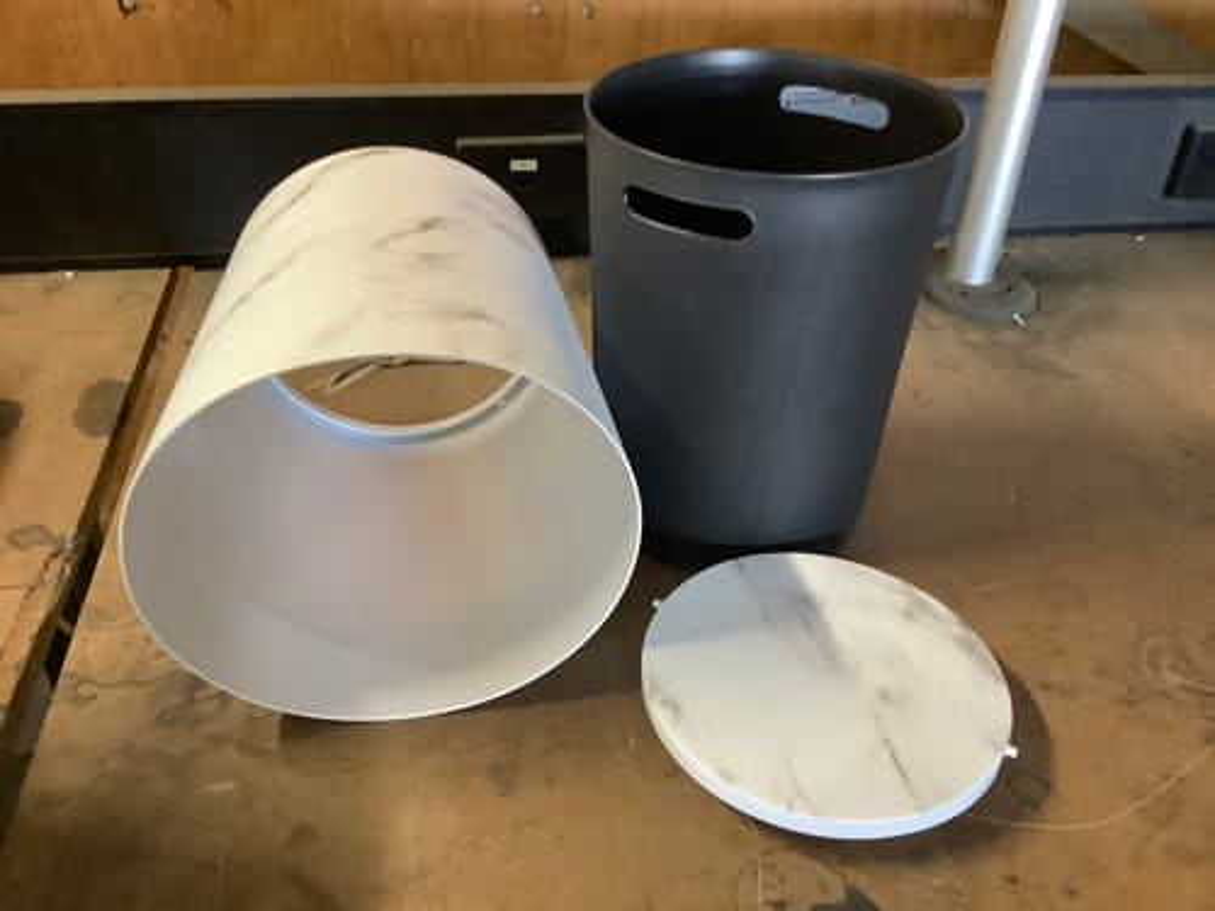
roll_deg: -0.2
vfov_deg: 45.4
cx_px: 608
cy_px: 456
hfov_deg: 58.4
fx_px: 1088
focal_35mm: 31
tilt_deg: -34.7
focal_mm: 3.3
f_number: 2.4
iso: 400
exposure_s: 1/25
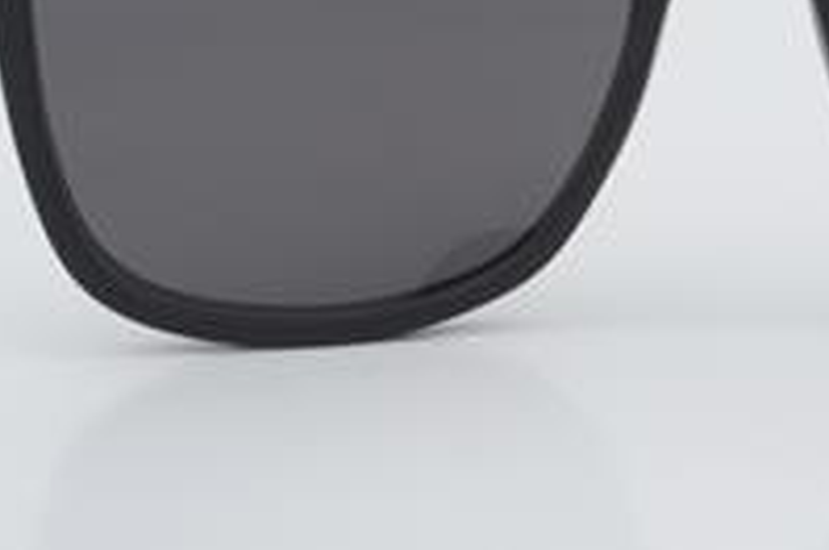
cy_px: 67
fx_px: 3817
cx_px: 750
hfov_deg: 12.3
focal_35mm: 166
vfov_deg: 8.2
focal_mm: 55
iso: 100
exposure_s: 1/3
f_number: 32
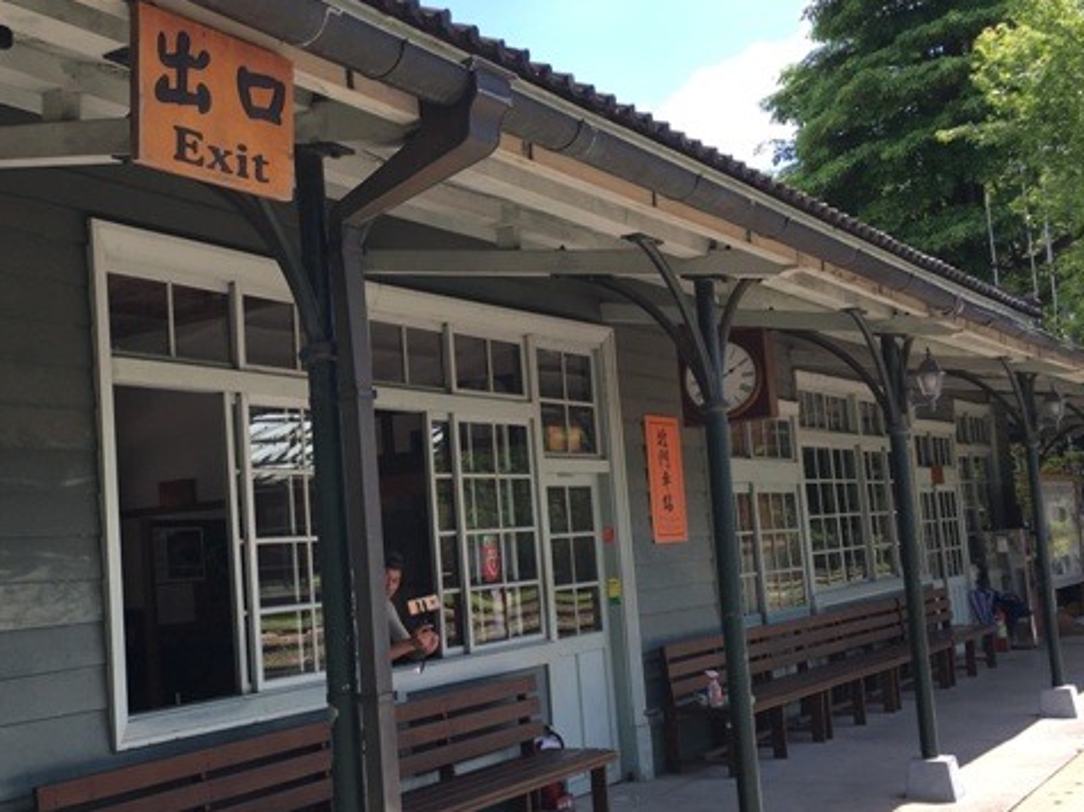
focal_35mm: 44
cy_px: 445
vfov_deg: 32.8
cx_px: 340
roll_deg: +5.0
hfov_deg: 42.2
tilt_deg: +5.0
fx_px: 1378
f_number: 2.2
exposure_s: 1/578
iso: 25
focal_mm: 4.15
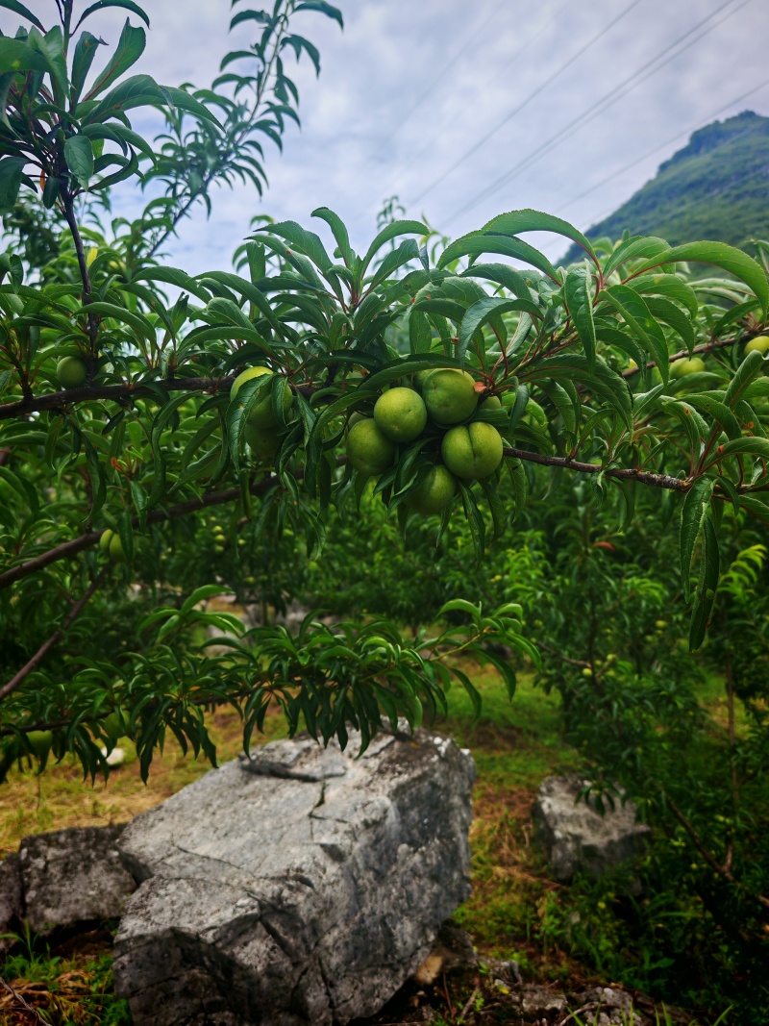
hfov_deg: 51.3
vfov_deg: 65.3
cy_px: 513
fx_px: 800
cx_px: 384
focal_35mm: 27
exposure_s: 1/1800
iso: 50
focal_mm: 6.67
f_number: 1.9
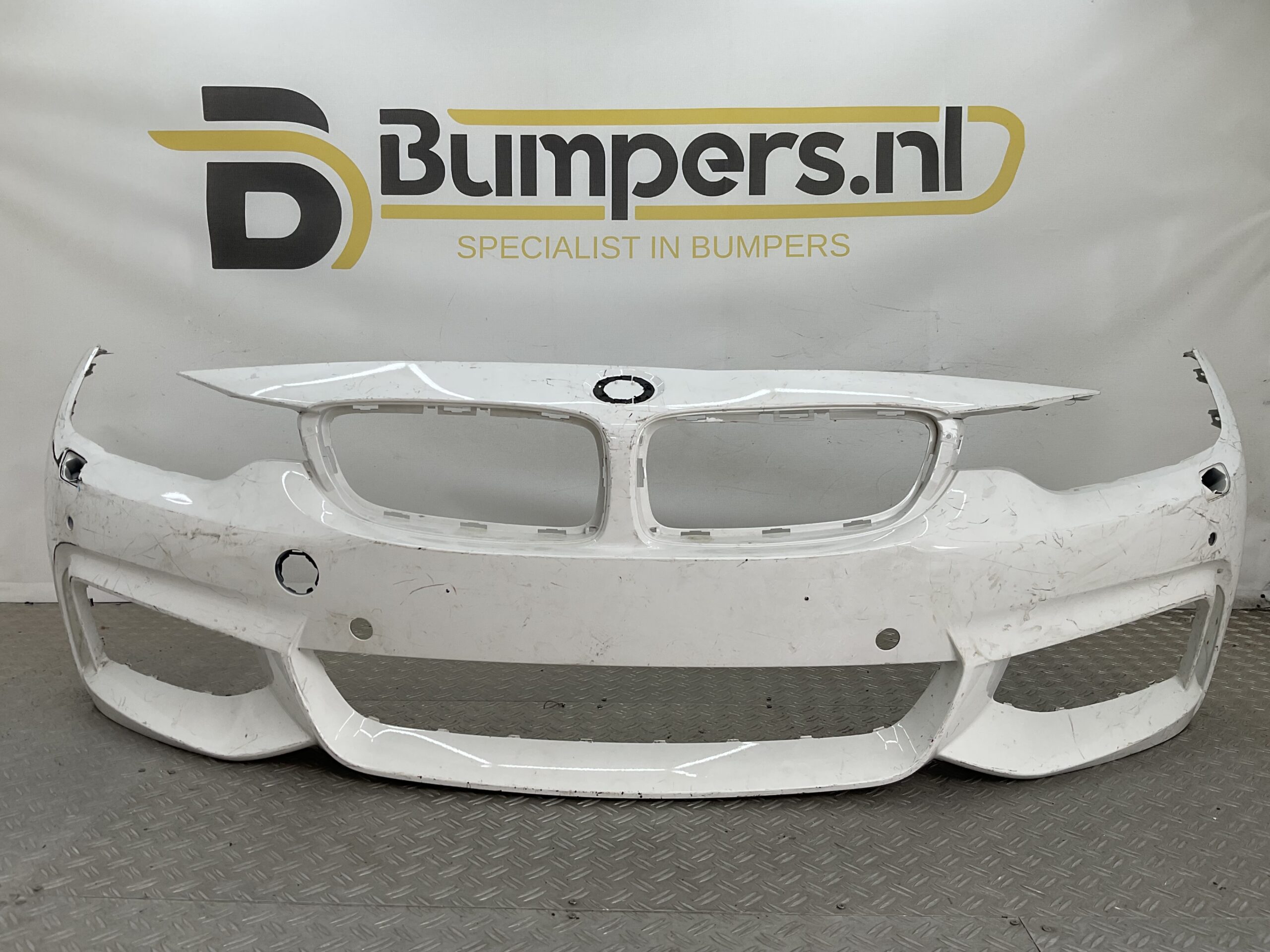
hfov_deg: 61.7
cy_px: 476
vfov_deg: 48.2
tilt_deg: -9.2
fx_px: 1064
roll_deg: -1.1
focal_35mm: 29
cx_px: 635
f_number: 1.8
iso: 16
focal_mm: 3
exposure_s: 1/268
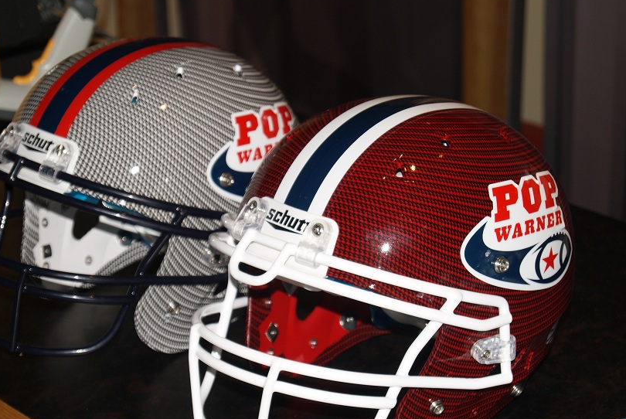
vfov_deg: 13.9
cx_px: 296
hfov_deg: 20.7
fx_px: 1716
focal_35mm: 99
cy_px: 240
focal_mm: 55
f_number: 5.6
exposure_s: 1/80
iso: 100
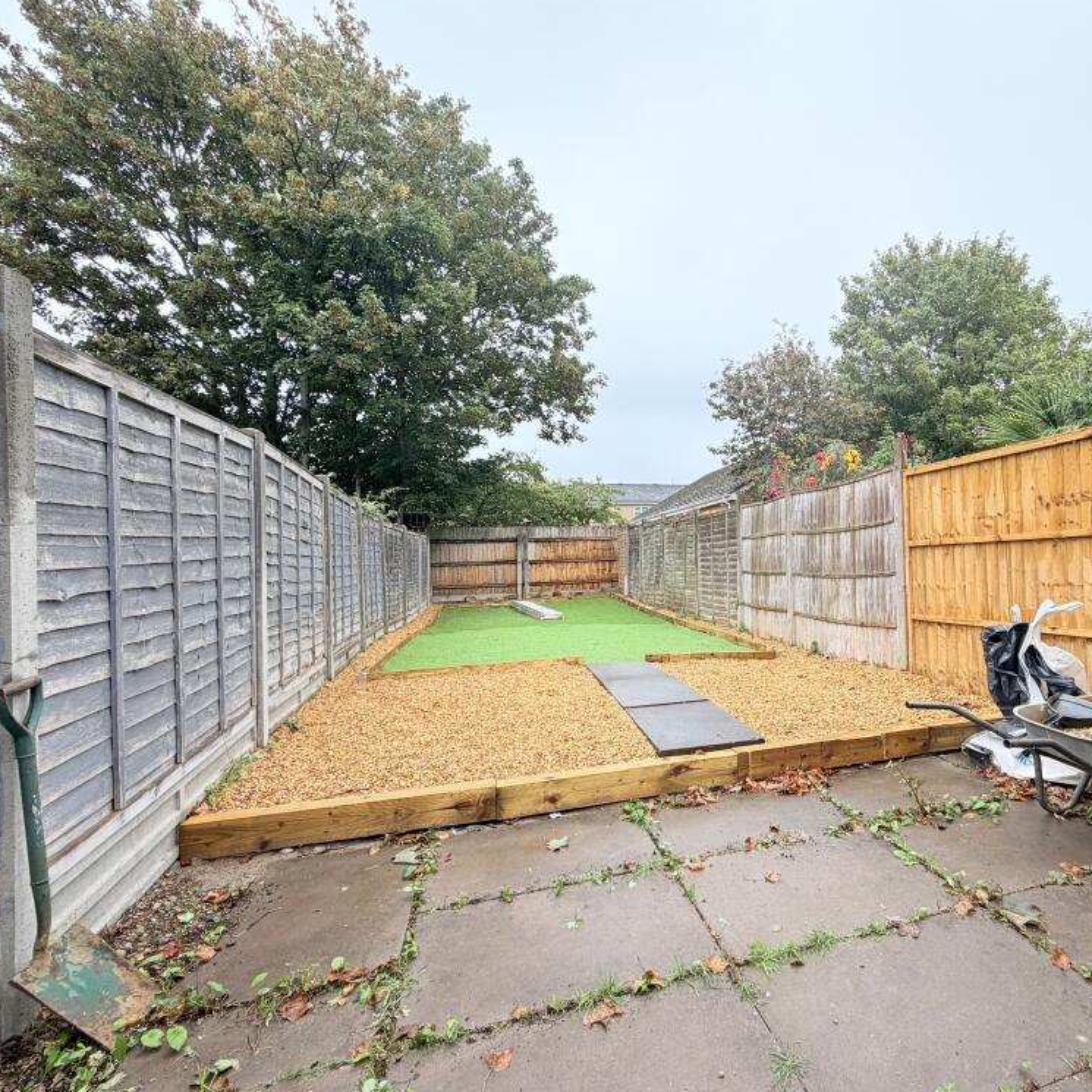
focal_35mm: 17
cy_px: 554
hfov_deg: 82.3
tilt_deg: -0.6
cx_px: 687
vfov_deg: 84.0
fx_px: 607
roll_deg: +1.9
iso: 50
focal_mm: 2.22
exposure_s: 1/502
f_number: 2.2
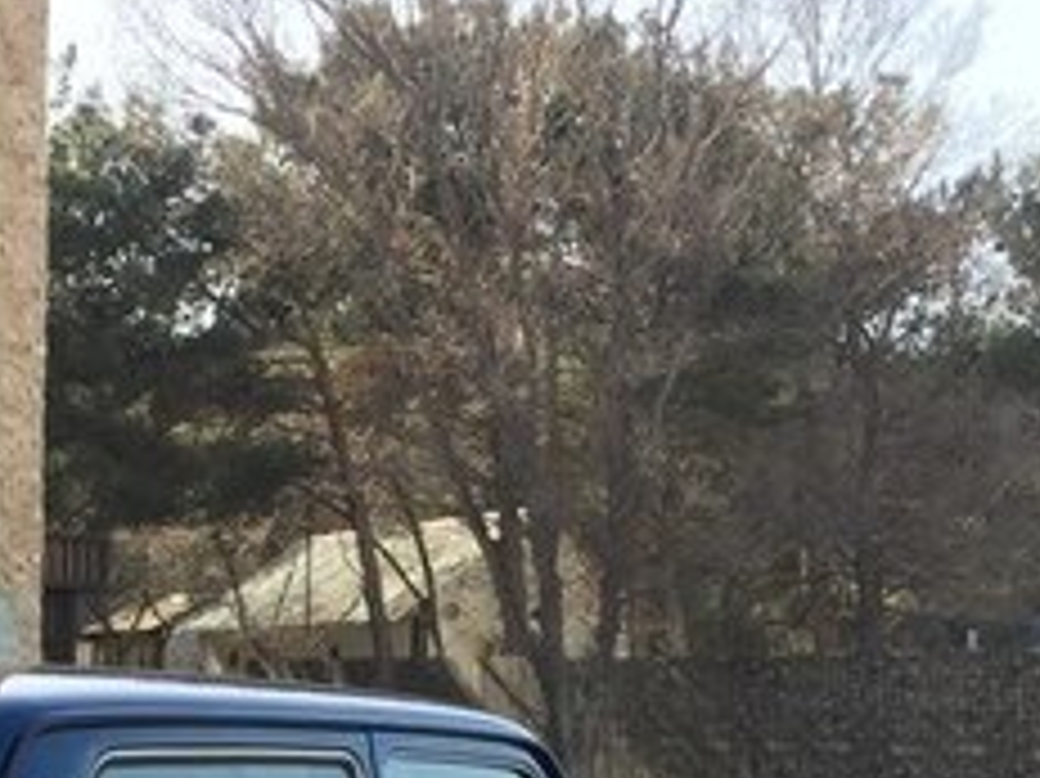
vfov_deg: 17.0
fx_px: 2492
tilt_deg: -2.3
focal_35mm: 83
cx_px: 95
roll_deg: -1.2
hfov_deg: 22.9
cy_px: 911
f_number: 2.2
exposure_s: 1/460
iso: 32
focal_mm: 4.15
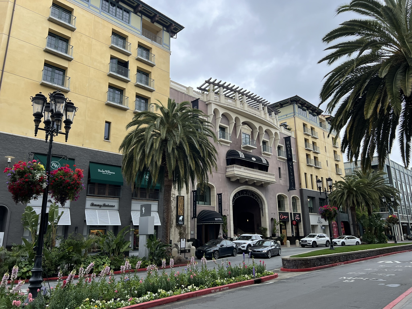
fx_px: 309
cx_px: 206
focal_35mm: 26
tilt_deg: +14.1
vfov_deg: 53.1
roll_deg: +1.2
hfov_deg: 67.3
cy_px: 154
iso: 50
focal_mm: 5.7
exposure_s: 1/1209
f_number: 1.5
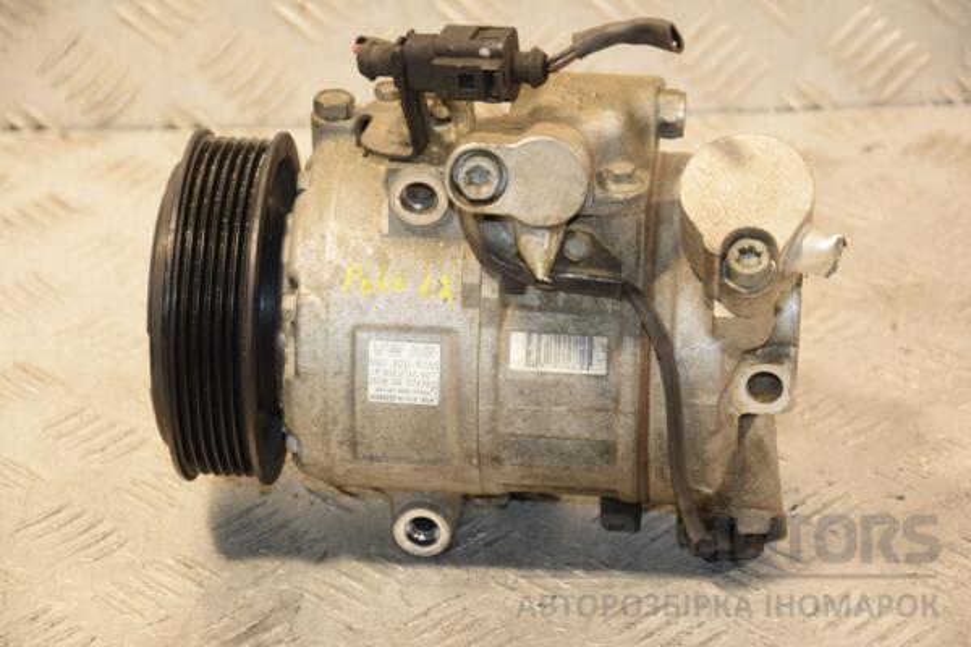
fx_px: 3722
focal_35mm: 138
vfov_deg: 9.9
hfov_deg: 14.9
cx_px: 486
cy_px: 324
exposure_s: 1/100
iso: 800
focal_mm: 92
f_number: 5.6
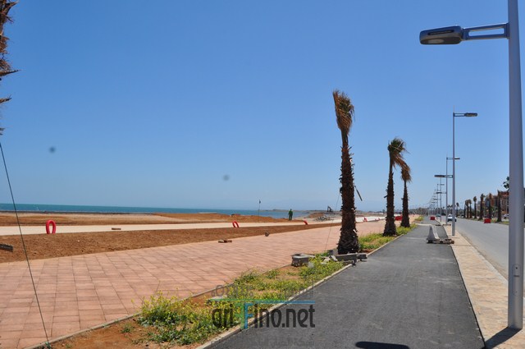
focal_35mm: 30
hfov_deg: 62.0
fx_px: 437
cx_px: 262
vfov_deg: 43.5
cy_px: 174
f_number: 11
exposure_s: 1/500
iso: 200
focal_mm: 20
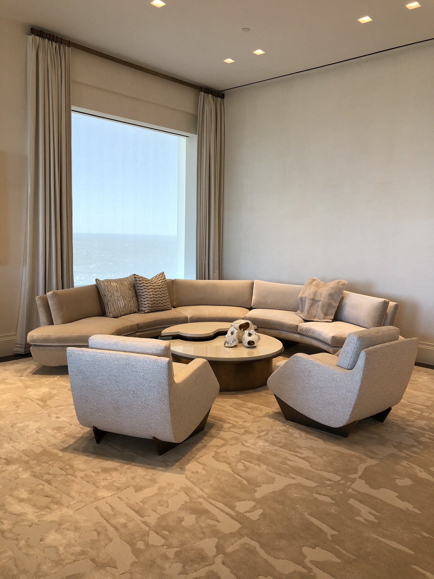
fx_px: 468
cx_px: 217
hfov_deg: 49.7
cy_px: 290
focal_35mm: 28
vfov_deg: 63.4
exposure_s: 1/120
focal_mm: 4
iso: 40
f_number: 1.8
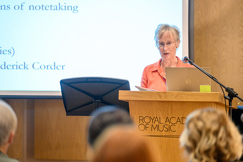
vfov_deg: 9.5
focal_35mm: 144
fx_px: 971
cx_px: 122
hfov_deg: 14.3
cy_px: 81
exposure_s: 1/125
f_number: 2.8
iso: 1800
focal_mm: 139
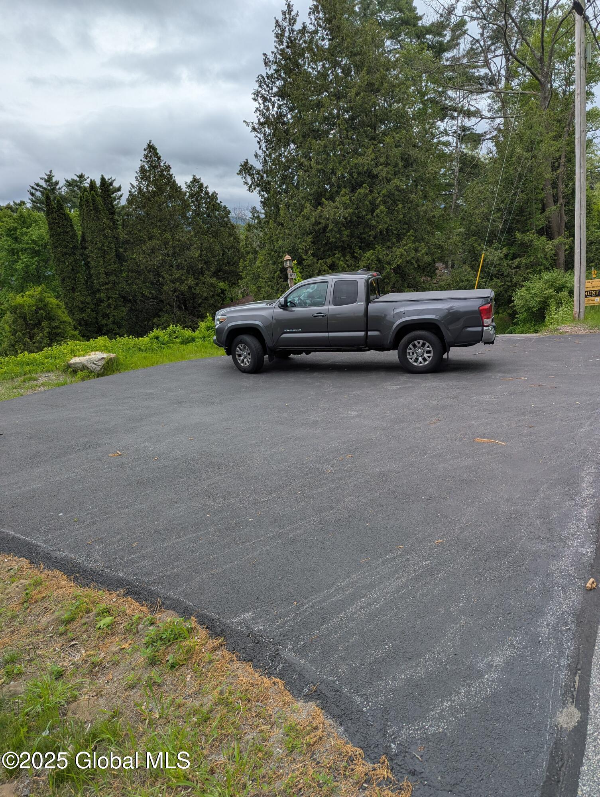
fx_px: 553
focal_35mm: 24
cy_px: 398
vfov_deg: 71.5
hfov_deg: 56.9
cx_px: 300
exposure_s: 1/2762
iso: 46
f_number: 1.85
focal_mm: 6.81
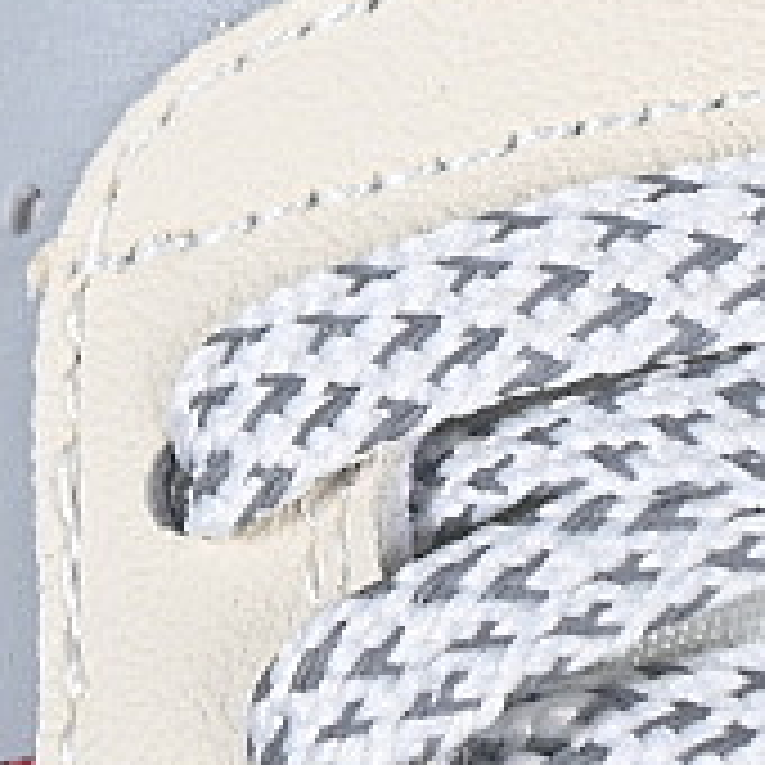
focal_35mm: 404
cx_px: 540
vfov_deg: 4.3
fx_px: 10101
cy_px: -212
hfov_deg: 4.3
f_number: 7.1
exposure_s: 1/80
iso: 160
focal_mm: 50
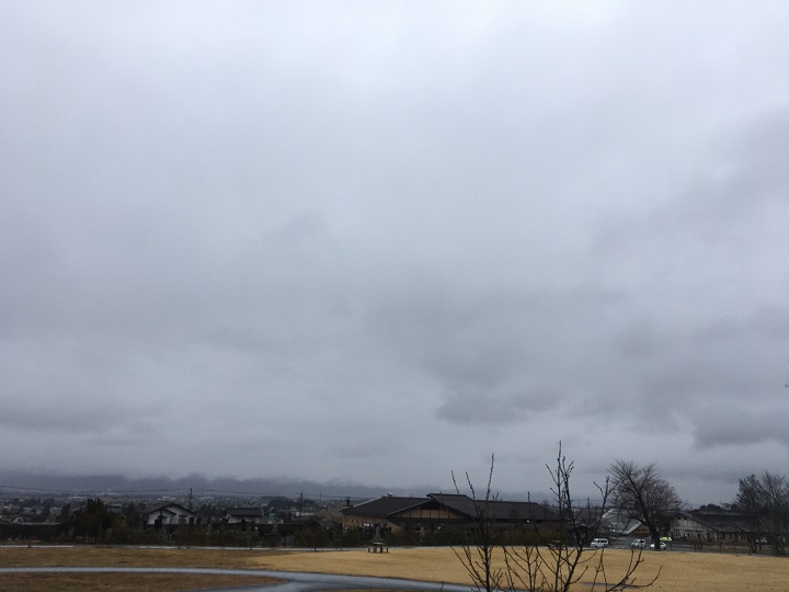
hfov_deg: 61.7
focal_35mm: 29
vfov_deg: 48.2
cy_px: 296
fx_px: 661
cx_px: 394
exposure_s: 1/864
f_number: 2.2
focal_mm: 4.15
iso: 25
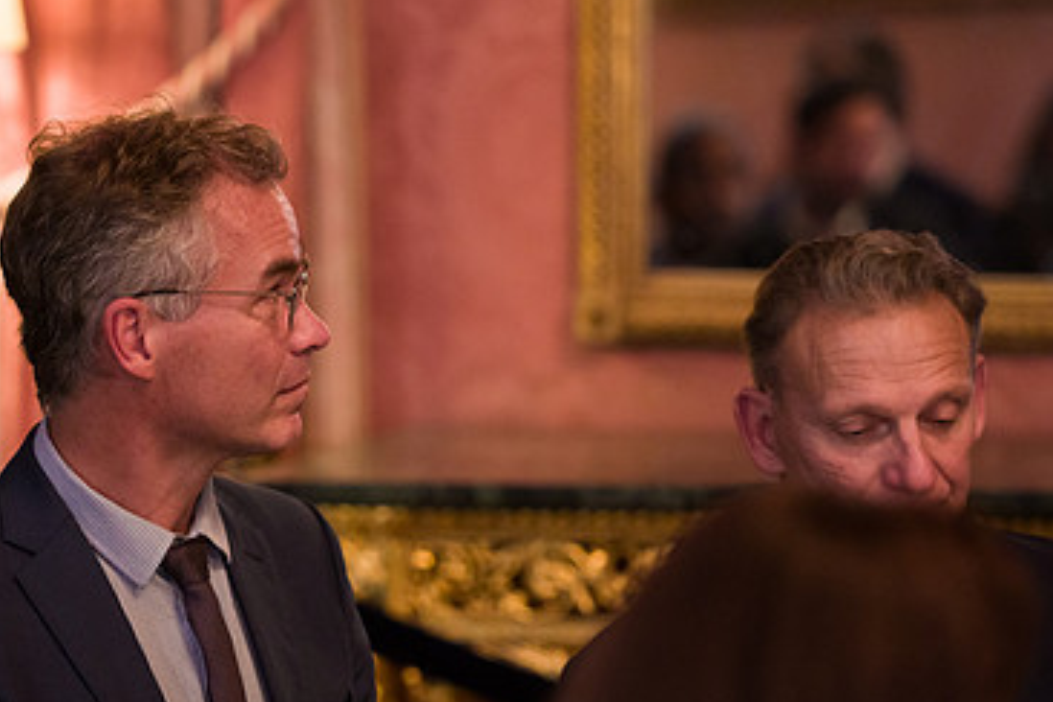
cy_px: 440
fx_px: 7195
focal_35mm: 246
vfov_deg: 5.6
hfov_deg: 8.4
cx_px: 231
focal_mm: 155
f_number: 3.2
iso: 3200
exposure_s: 1/200
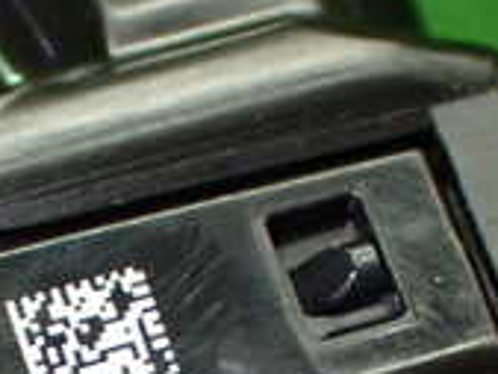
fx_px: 2764
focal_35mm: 192
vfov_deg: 7.6
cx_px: 97
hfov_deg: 10.3
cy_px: 560
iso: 800
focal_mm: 9.65
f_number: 3.3
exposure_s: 1/100
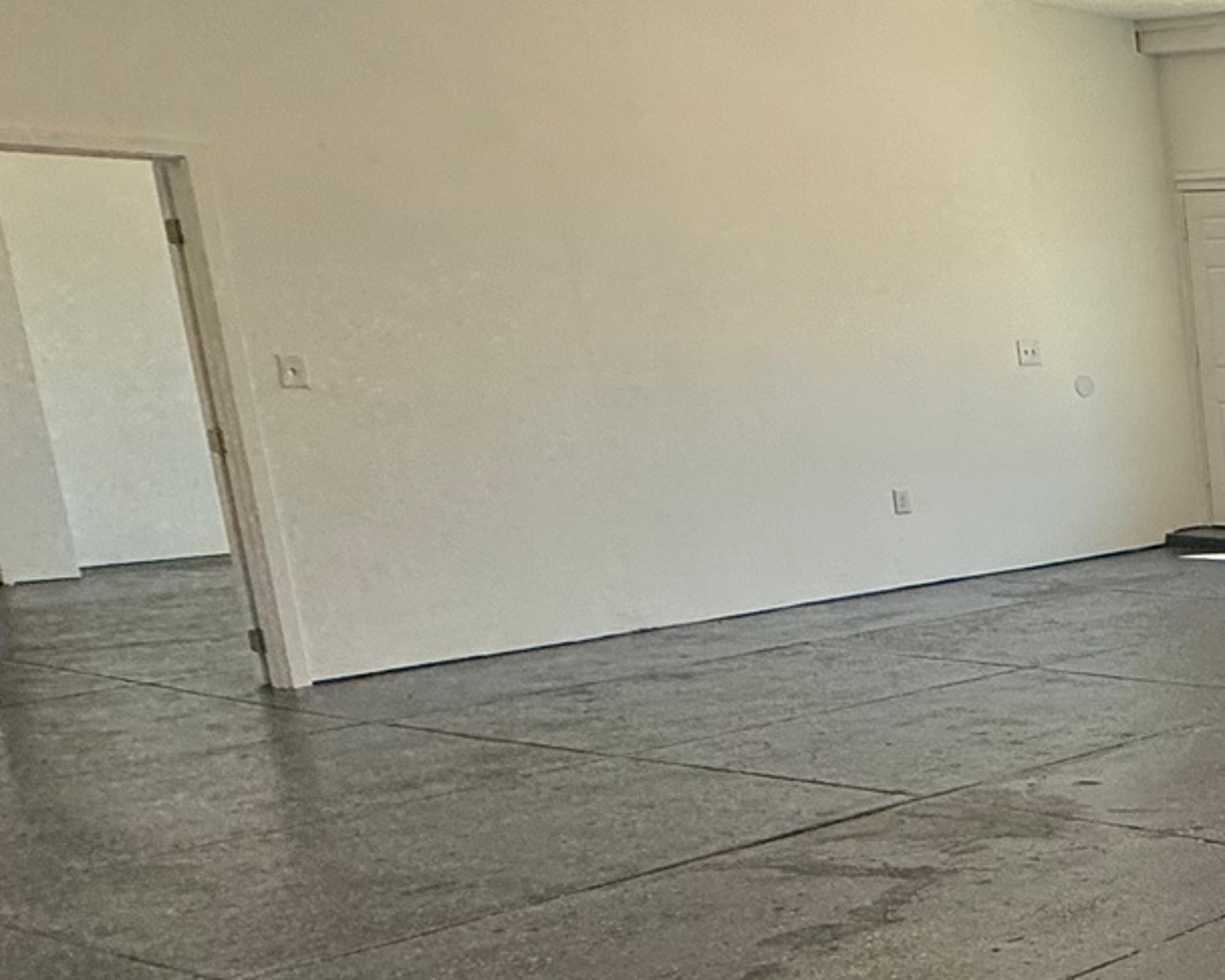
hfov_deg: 26.6
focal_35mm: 46
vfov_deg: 32.5
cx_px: 1908
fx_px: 1669
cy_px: 664
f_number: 2.2
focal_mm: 2.22
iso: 50
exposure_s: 1/368
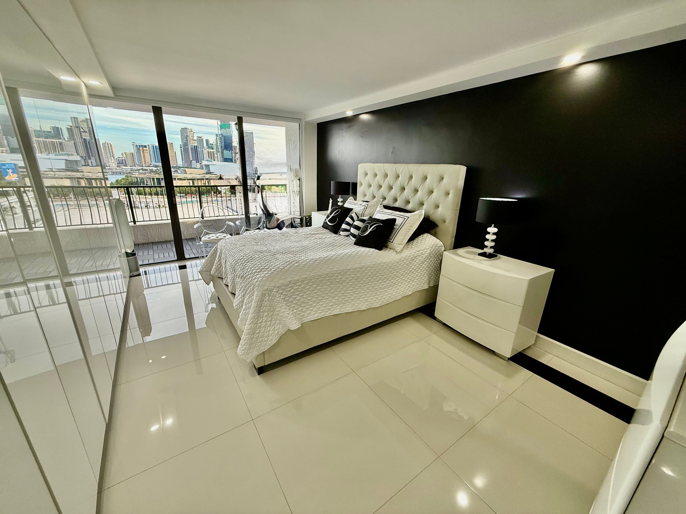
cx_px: 343
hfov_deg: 102.1
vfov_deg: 85.7
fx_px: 277
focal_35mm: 14
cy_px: 257
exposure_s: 1/120
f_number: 2.2
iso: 125
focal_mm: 2.22
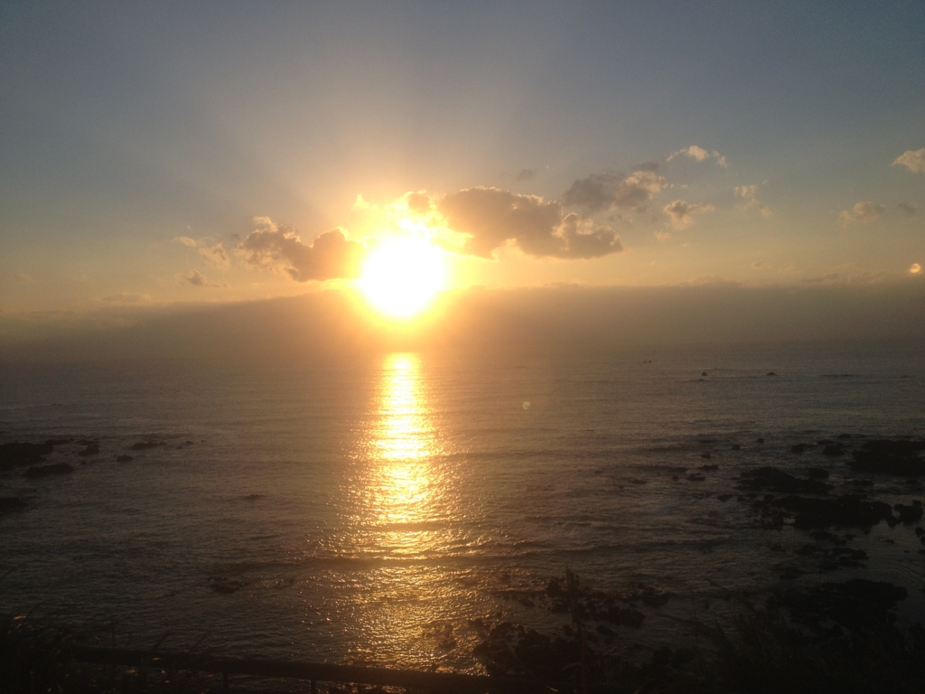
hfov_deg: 52.6
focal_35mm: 35
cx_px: 462
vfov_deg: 40.7
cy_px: 347
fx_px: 935
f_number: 2.4
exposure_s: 1/1151
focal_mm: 4.28
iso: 64
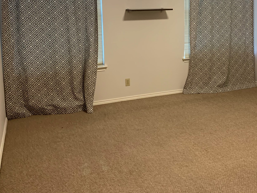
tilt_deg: -6.3
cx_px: 165
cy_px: 39
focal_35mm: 43
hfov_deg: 43.4
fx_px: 319
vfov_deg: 32.7
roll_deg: +0.3
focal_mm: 4.25
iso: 200
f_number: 1.8
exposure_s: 1/60
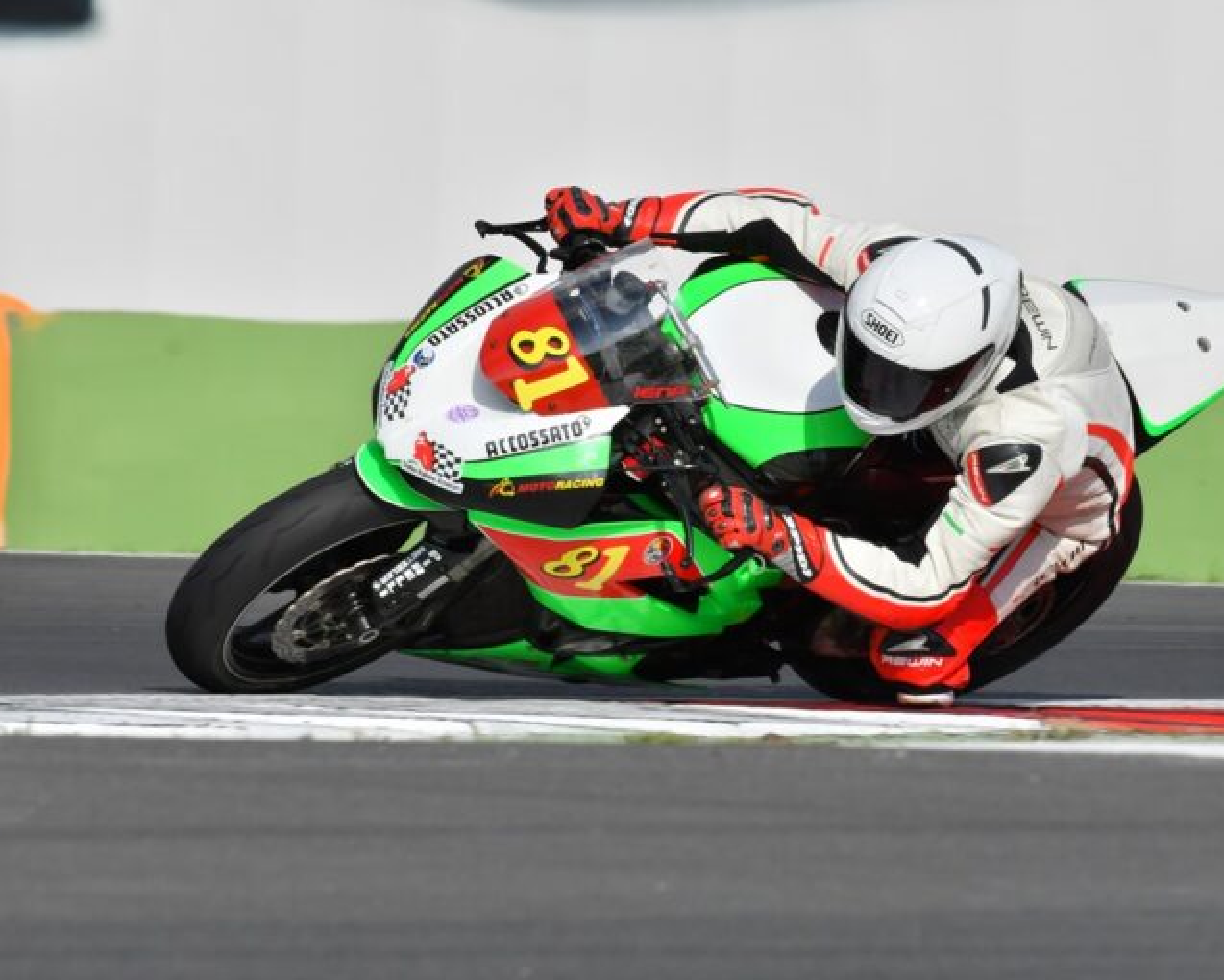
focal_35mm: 1131
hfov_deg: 1.7
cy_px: 490
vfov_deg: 1.4
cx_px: 584
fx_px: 40984
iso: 250
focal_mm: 500
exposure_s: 1/1000
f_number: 11
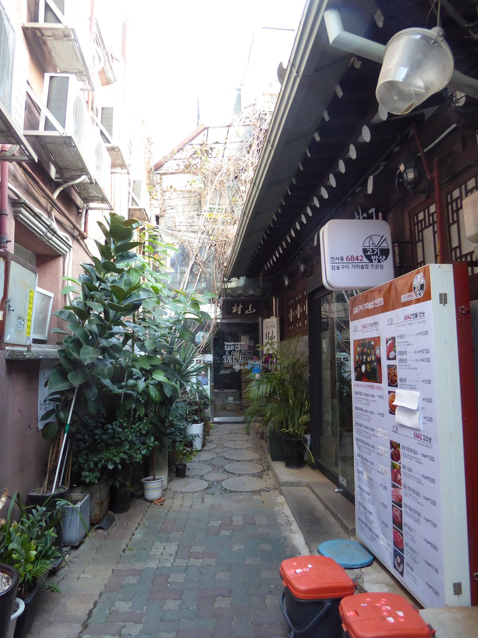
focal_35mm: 25
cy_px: 319
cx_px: 239
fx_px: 460
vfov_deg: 69.4
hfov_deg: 54.9
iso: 400
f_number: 3.3
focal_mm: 4.3
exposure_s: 1/30
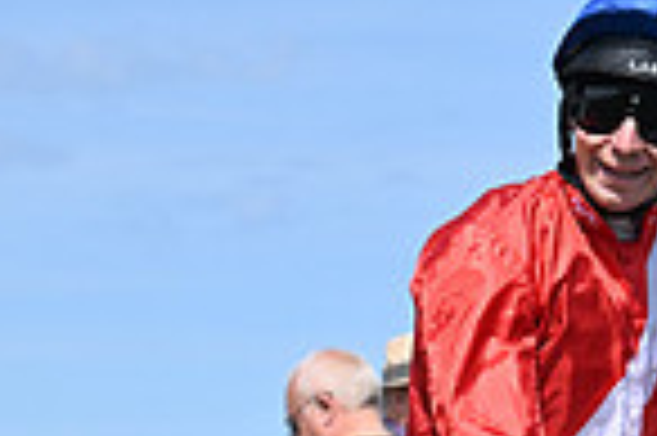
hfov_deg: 7.4
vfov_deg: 4.8
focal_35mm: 279
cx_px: 648
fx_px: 5086
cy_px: 852
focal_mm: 70
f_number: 5.6
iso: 400
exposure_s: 1/3200
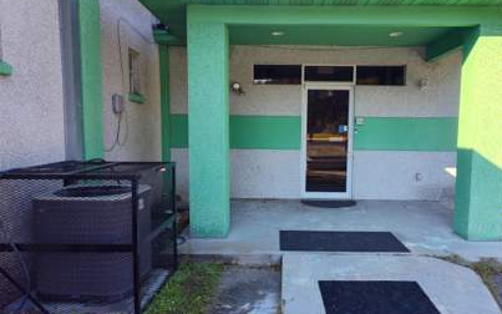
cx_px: 279
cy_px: 168
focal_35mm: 29
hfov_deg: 64.4
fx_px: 397
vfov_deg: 43.1
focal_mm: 5.56
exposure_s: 1/324
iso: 100
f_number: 1.8
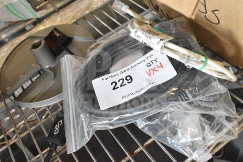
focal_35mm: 40
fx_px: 273
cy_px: 81
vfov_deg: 33.0
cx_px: 122
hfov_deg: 47.9
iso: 6400
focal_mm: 27
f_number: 7.1
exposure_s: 1/200
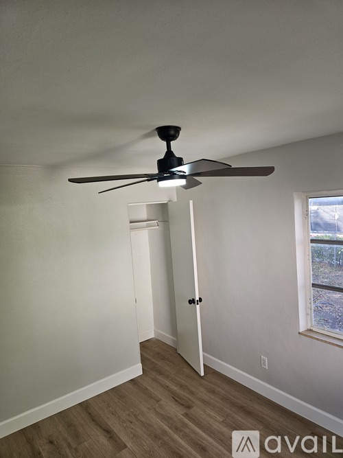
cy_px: 229
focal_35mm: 23
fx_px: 304
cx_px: 172
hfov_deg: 58.9
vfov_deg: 73.9
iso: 125
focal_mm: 5.4
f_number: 1.8
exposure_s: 1/120
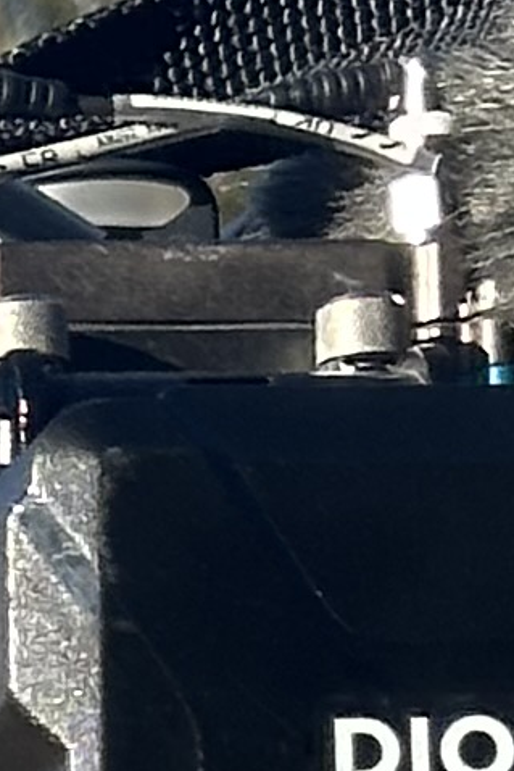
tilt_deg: -3.2
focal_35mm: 421
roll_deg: +0.6
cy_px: 1824
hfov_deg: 3.1
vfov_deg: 4.8
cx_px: -1793
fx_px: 9009
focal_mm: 6.86
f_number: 1.78
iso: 64
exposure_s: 1/2890
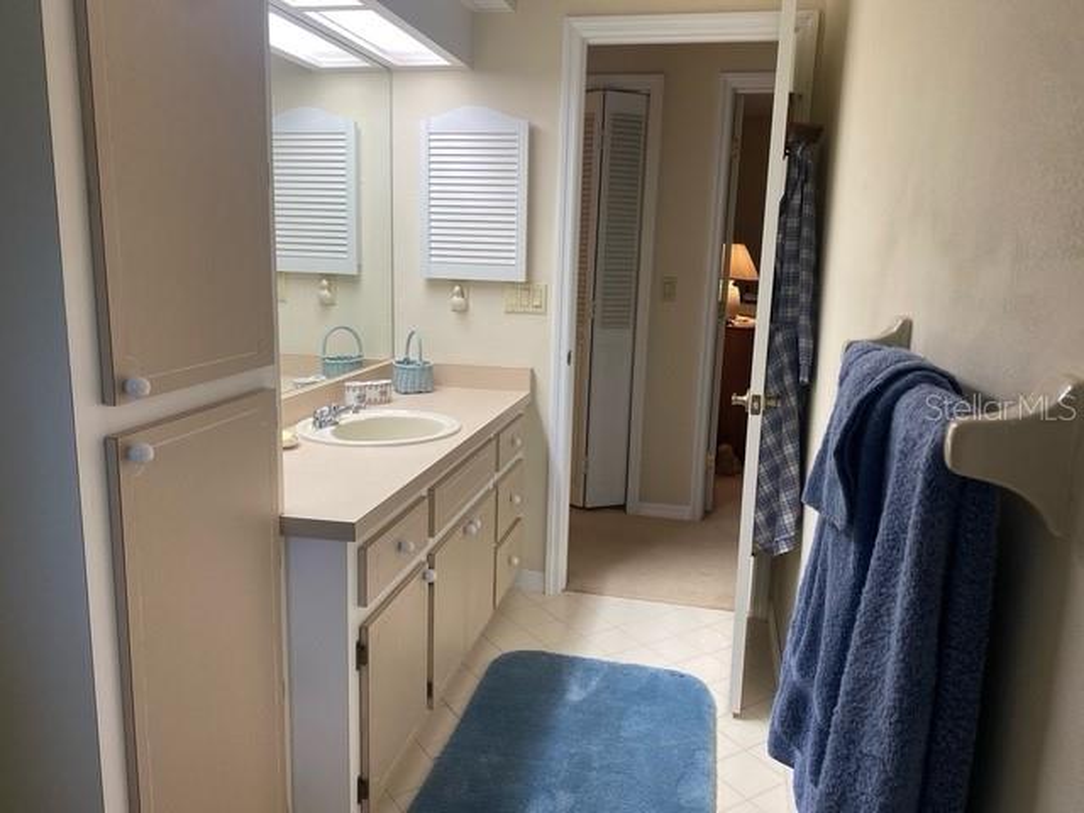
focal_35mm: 26
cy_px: 406
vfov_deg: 53.1
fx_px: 814
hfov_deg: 67.3
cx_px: 542
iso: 64
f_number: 1.8
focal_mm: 4.25
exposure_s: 1/60
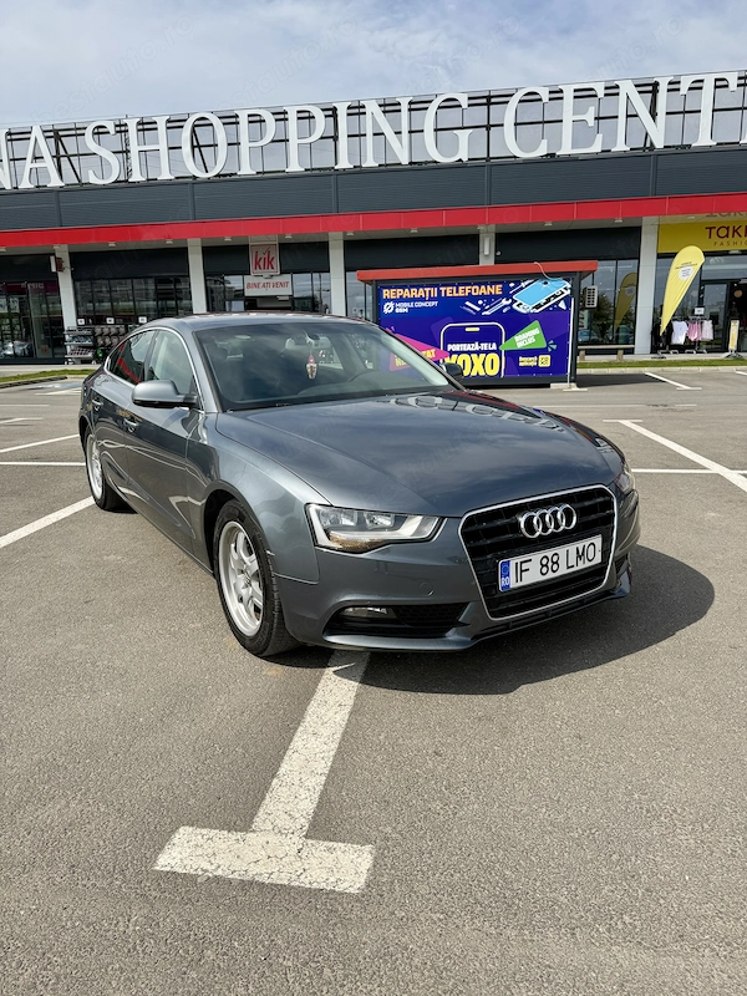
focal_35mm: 24
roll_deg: +0.8
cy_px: 498
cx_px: 374
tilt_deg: -13.3
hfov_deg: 56.8
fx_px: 691
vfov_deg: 71.6
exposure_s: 1/6173
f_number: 1.78
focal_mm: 6.76
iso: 80
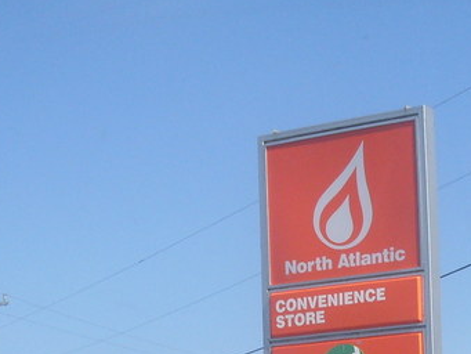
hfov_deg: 17.3
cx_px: 222
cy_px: 492
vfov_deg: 12.5
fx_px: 1552
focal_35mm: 114
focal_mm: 6.3
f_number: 8.4
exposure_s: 1/250
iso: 80
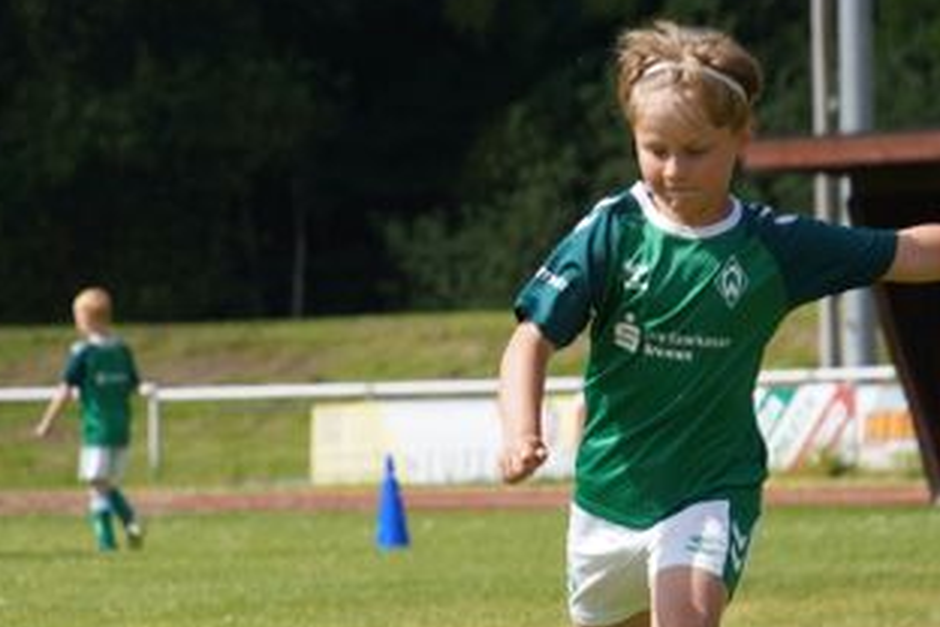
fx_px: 9034
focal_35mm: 346
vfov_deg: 4.0
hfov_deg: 6.0
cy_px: 660
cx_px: 292
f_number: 5.6
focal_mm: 100
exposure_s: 1/400
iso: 100
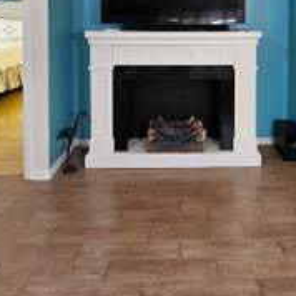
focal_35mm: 31
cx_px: 190
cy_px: 15
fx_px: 300
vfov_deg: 46.0
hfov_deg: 51.8
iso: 400
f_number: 2.2
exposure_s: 1/30
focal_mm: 2.2
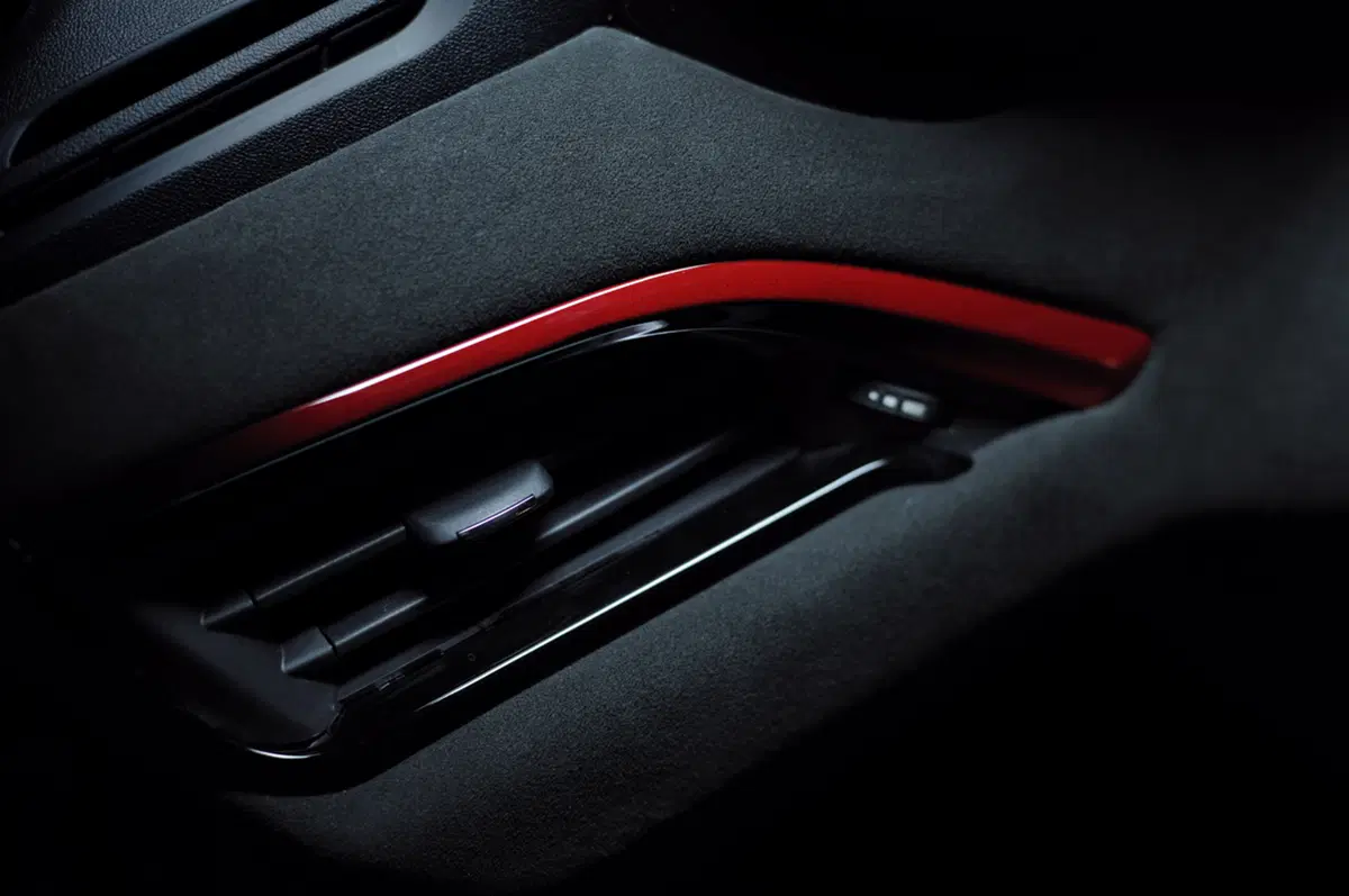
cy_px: 448
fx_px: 3181
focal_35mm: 85
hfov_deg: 23.9
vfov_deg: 16.0
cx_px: 674
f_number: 2.8
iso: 200
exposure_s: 1/40
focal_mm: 85
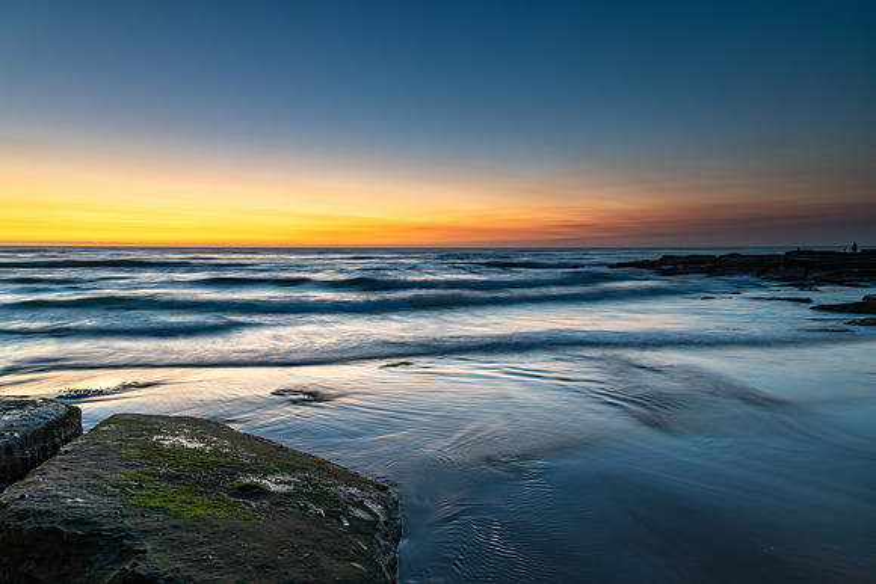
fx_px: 606
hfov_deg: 71.7
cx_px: 438
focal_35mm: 25
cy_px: 292
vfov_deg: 51.5
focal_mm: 24
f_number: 6.3
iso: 200
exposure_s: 1.3
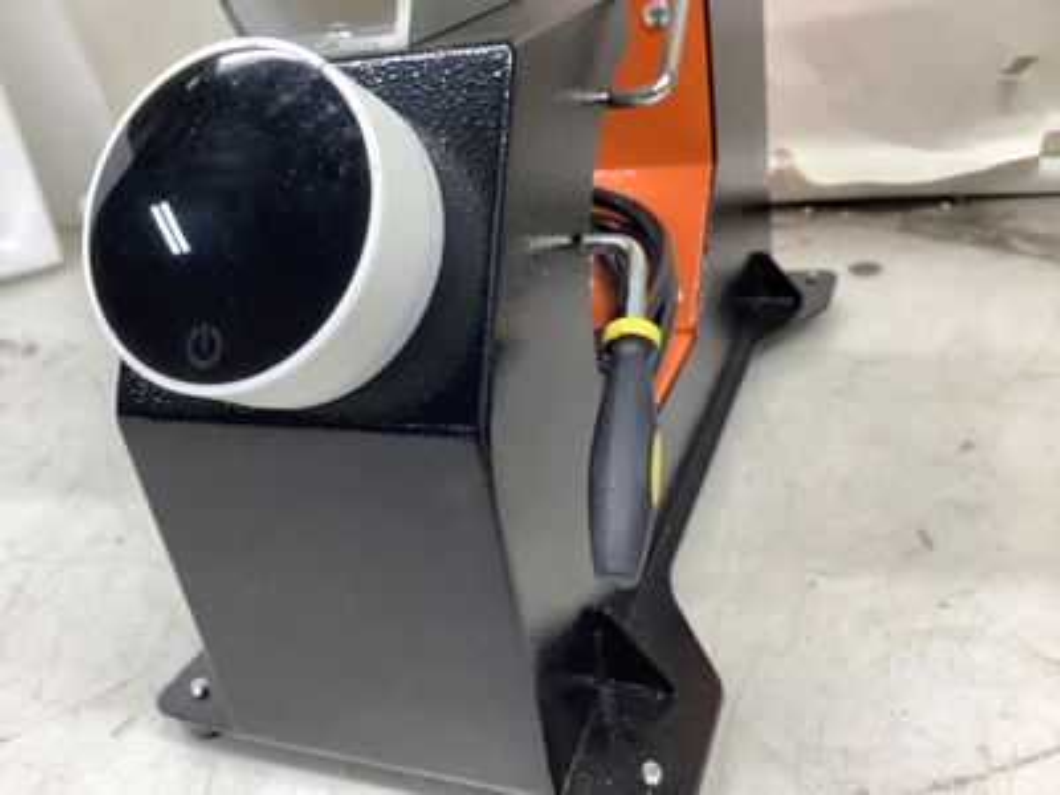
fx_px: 949
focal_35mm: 31
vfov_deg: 45.4
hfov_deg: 58.4
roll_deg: +9.4
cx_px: 530
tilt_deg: -27.3
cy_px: 398
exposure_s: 1/60
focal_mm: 3.3
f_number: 2.4
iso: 80
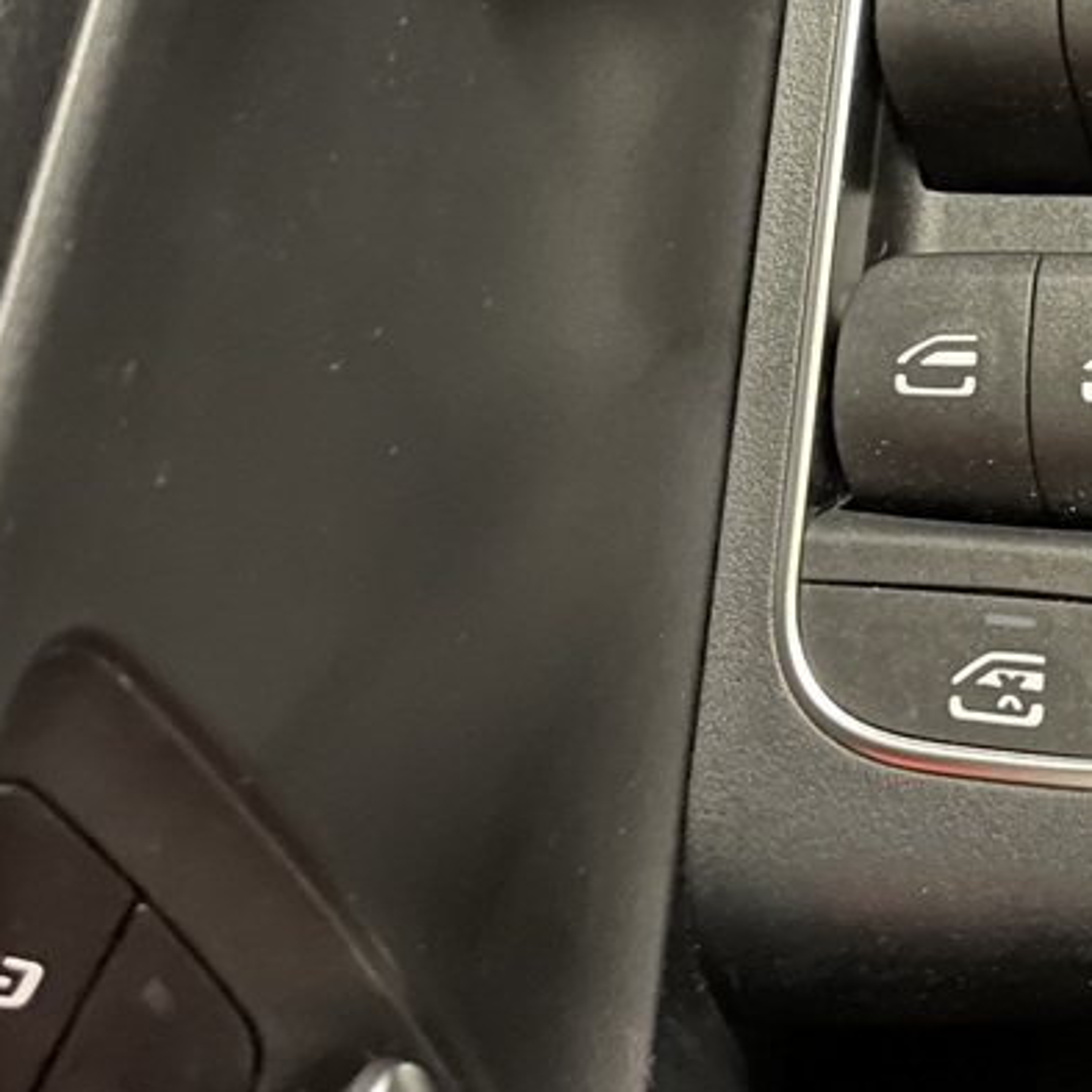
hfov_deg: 27.1
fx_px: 2248
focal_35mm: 63
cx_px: 740
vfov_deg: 25.6
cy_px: -61
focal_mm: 4.2
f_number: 1.6
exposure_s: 1/15
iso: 1250
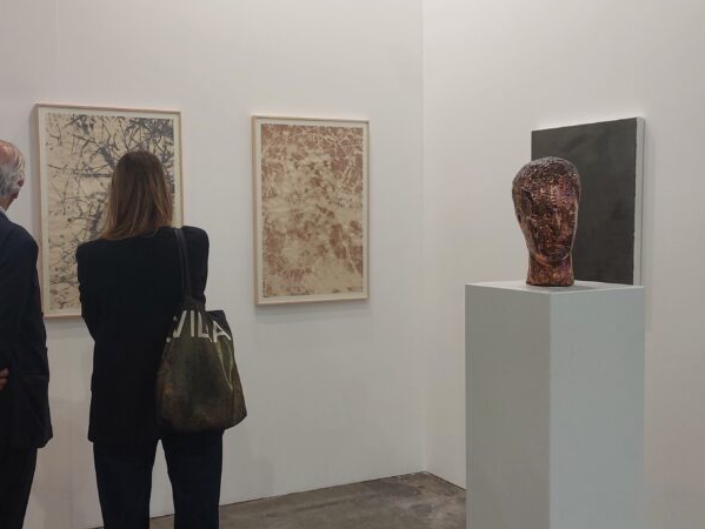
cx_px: 286
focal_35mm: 41
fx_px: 836
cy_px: 267
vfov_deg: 35.2
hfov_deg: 45.5
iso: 64
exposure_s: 1/100
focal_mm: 5.23
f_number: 1.8
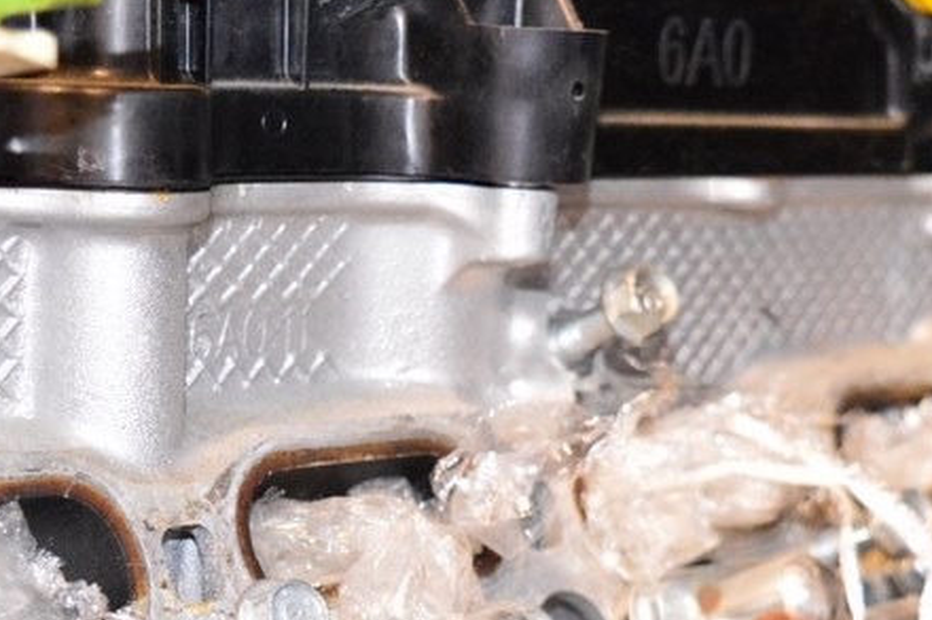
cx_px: 396
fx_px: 2437
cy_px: 697
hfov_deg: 21.6
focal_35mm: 94
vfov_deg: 14.2
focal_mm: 27
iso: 3200
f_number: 4
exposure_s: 1/50
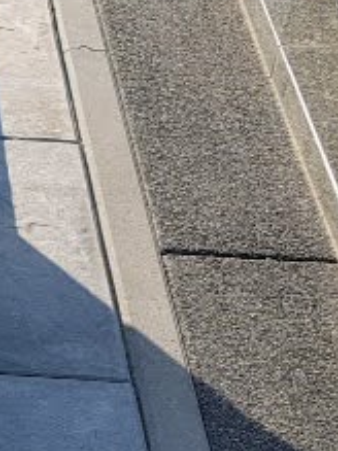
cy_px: 84
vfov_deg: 17.1
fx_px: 1486
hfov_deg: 11.4
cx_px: -381
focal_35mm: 114
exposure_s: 1/1384
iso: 40
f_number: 1.7
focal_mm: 4.2
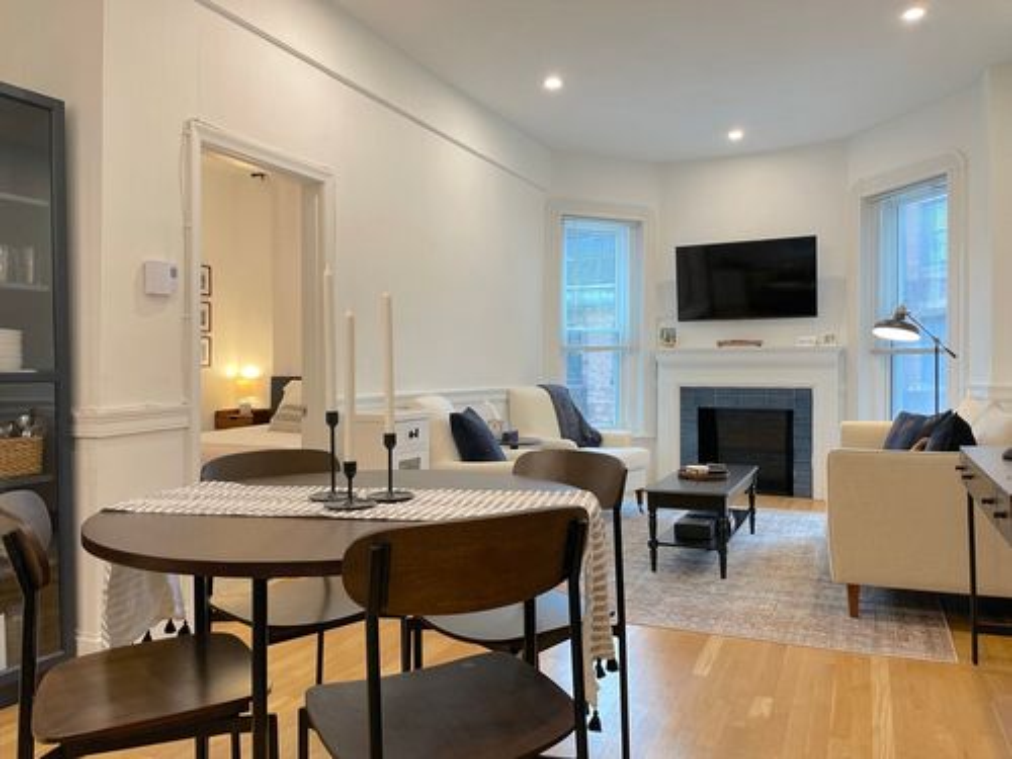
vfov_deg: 53.1
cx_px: 506
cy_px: 380
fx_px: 760
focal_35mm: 26
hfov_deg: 67.3
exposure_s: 1/60
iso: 64
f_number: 1.6
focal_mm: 4.2
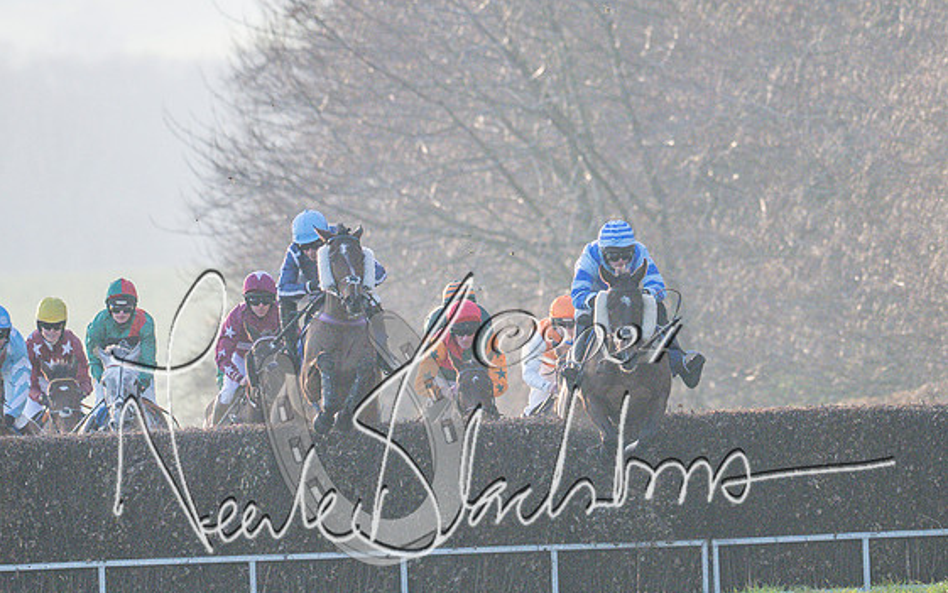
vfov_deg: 1.4
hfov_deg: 2.3
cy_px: 187
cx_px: 531
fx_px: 23880
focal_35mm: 924
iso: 800
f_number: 5
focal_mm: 400
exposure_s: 1/2000
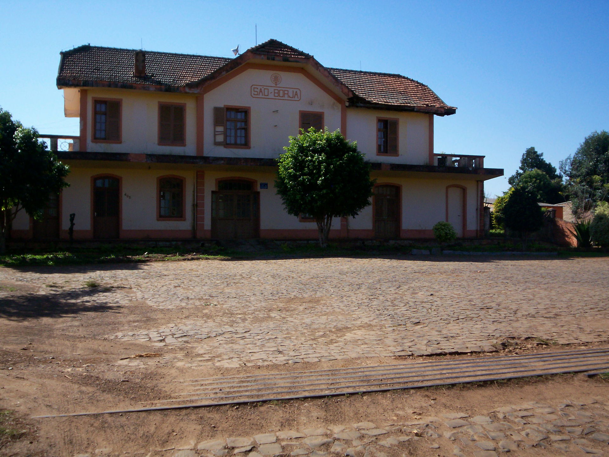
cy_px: 228
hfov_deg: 51.4
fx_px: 633
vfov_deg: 39.7
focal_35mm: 36
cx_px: 304
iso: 100
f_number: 4.5
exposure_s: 1/554
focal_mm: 5.9
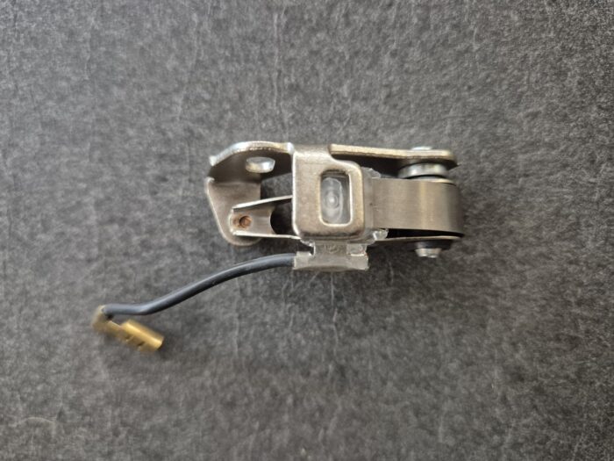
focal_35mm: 23
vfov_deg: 58.9
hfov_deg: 73.9
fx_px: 408
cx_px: 307
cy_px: 230
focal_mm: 5.4
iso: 1600
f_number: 1.8
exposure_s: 1/100
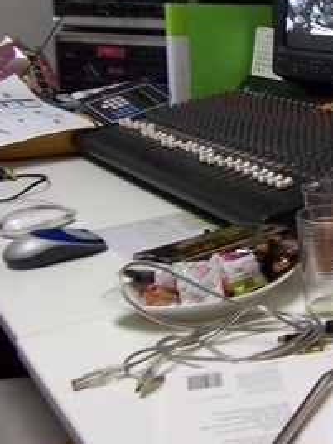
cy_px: 166
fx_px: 705
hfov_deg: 23.9
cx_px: 411
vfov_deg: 34.7
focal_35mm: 55
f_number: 2.8
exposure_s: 1/30
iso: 160
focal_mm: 3.8
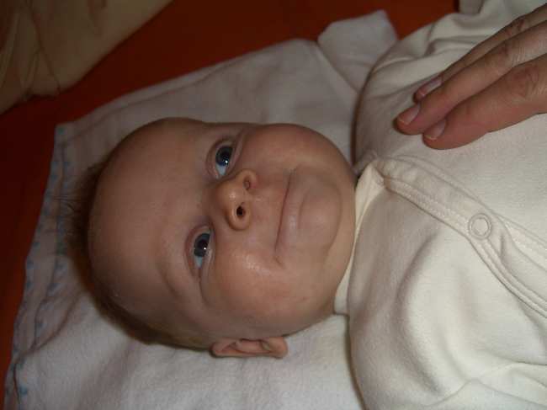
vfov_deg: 37.7
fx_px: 600
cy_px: 205
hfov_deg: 49.0
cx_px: 274
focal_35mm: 38
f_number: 2.8
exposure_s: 1/60
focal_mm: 7.9
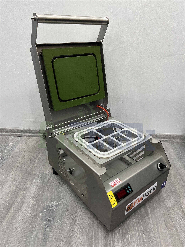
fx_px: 185
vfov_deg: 67.3
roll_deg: -1.4
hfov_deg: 53.1
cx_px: 92
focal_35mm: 26
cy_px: 124
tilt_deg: -28.7
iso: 200
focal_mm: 5.1
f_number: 1.6
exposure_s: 1/50
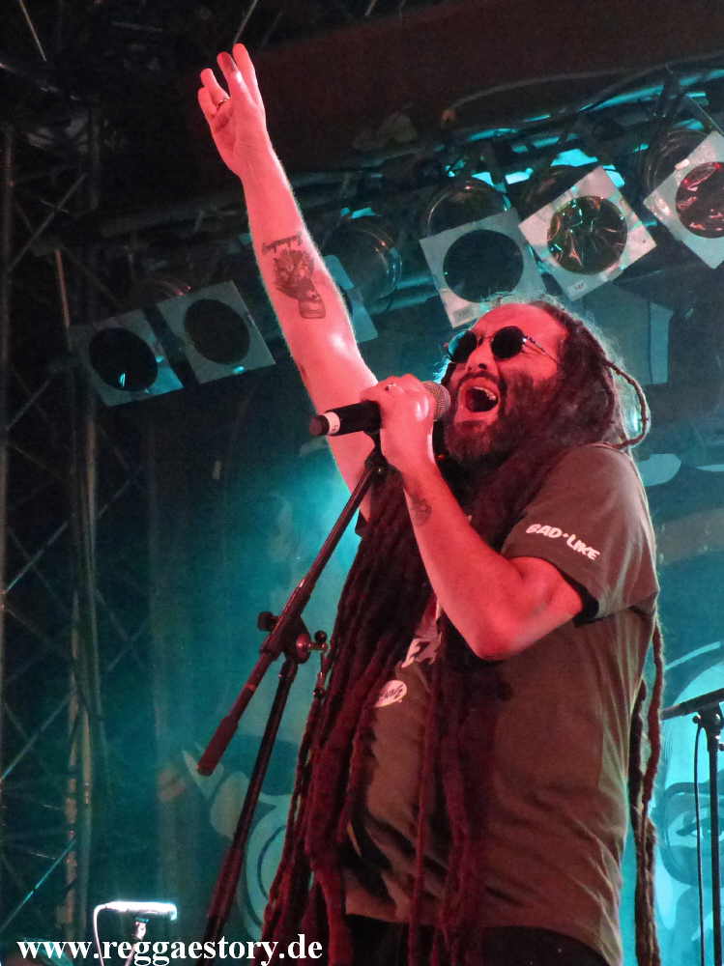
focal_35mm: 109
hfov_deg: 13.6
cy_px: 483
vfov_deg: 18.1
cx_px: 362
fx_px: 3042
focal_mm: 19.6
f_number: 2.8
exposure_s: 1/125
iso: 1600
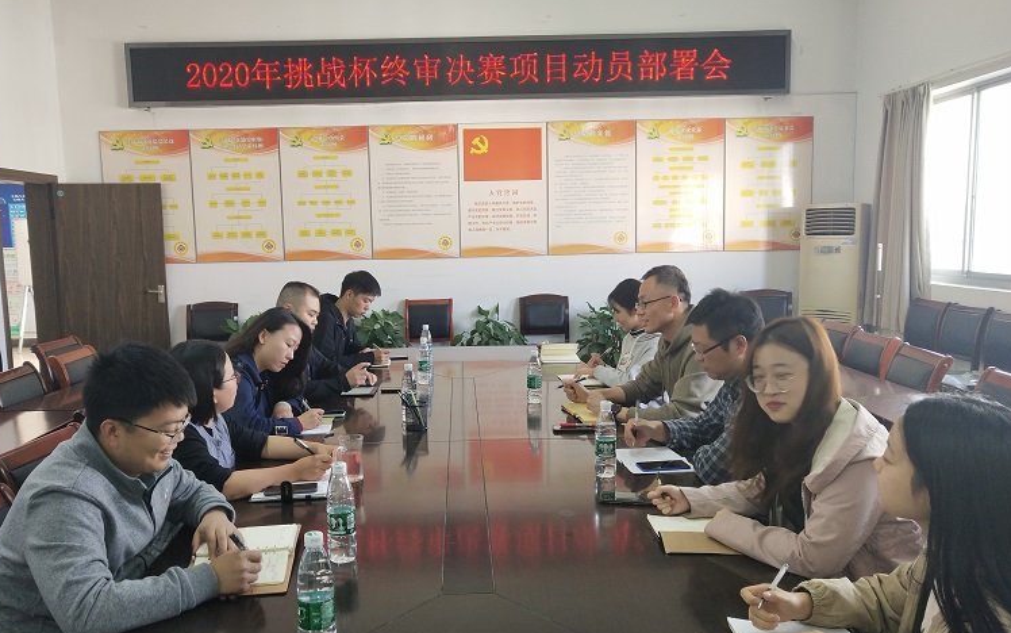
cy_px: 334
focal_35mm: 34
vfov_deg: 37.3
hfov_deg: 56.7
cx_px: 477
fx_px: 937
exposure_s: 1/50
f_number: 1.8
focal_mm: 3.95
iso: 152
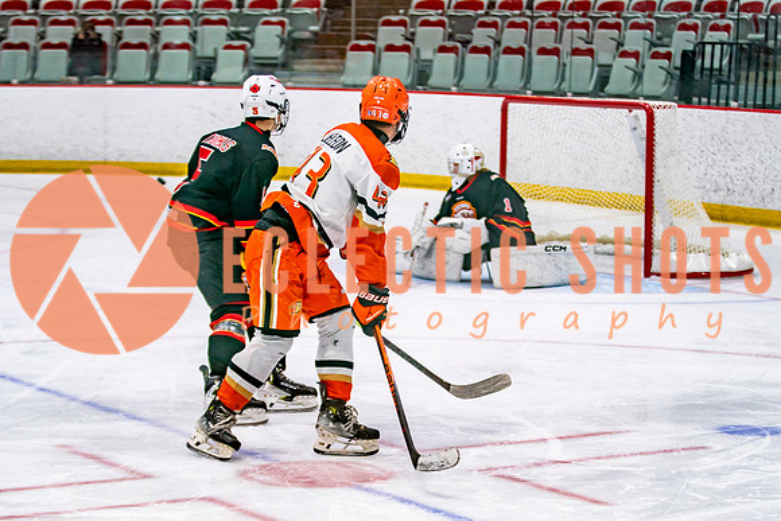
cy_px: 351
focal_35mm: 110
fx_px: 2397
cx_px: 386
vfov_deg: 12.4
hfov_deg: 18.5
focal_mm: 70
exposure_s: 1/640
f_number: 2.8
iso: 640
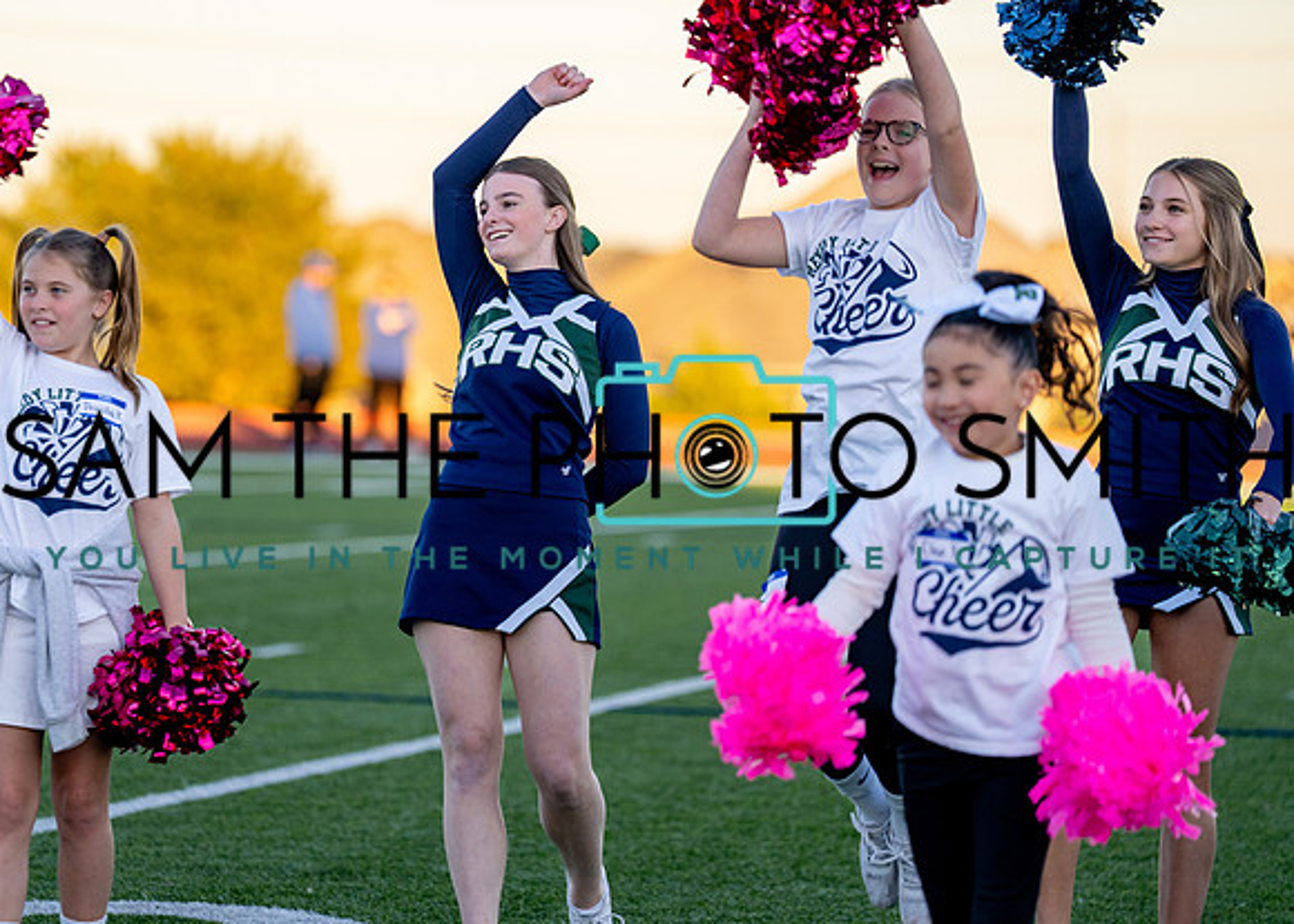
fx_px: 7103
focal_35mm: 193
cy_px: 409
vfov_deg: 7.4
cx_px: 477
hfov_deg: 10.4
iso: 500
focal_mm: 156
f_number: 2.8
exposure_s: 1/1250
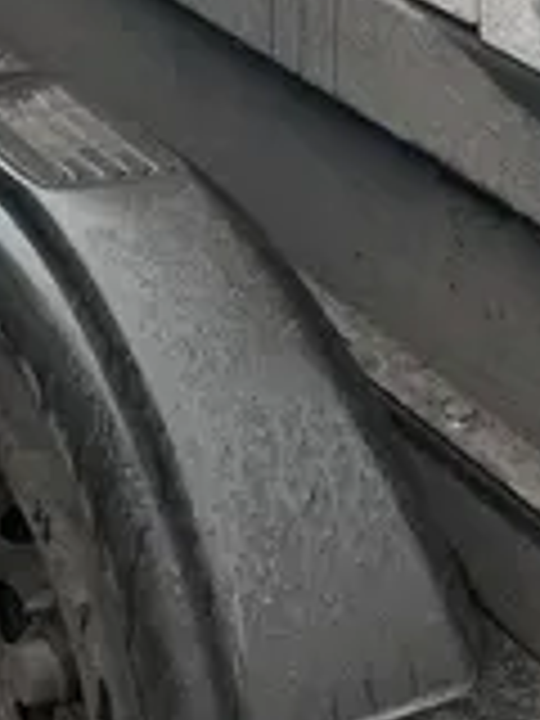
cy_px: -209
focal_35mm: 119
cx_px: 477
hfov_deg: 12.4
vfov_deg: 15.7
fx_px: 2475
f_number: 1.6
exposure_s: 1/209
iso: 40
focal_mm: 5.1
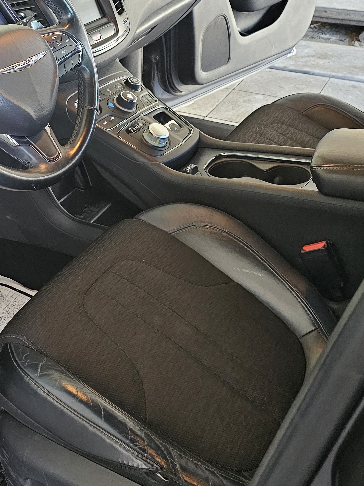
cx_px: 85
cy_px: 126
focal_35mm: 47
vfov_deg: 39.4
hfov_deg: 30.3
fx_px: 659
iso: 1000
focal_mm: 6.3
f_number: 1.7
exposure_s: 1/120
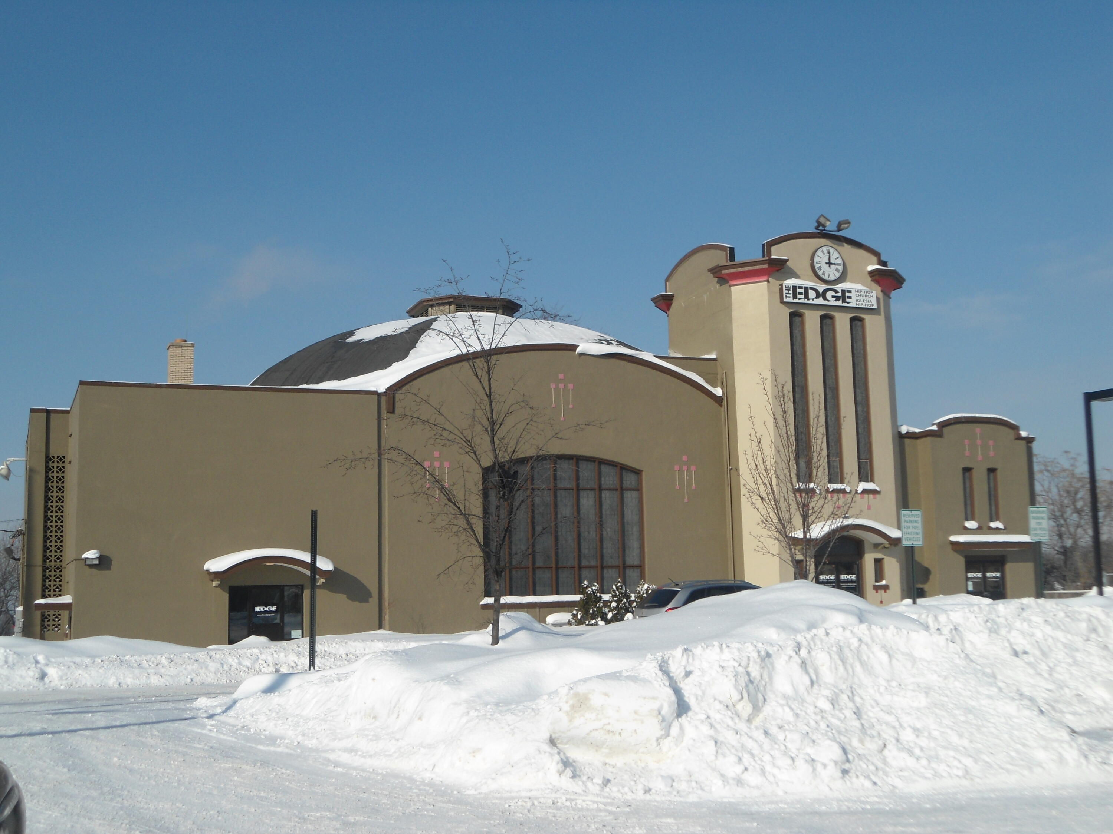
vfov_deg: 32.9
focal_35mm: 44
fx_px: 1415
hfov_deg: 42.9
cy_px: 417
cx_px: 556
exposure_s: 1/250
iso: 80
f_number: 10
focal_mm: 7.9
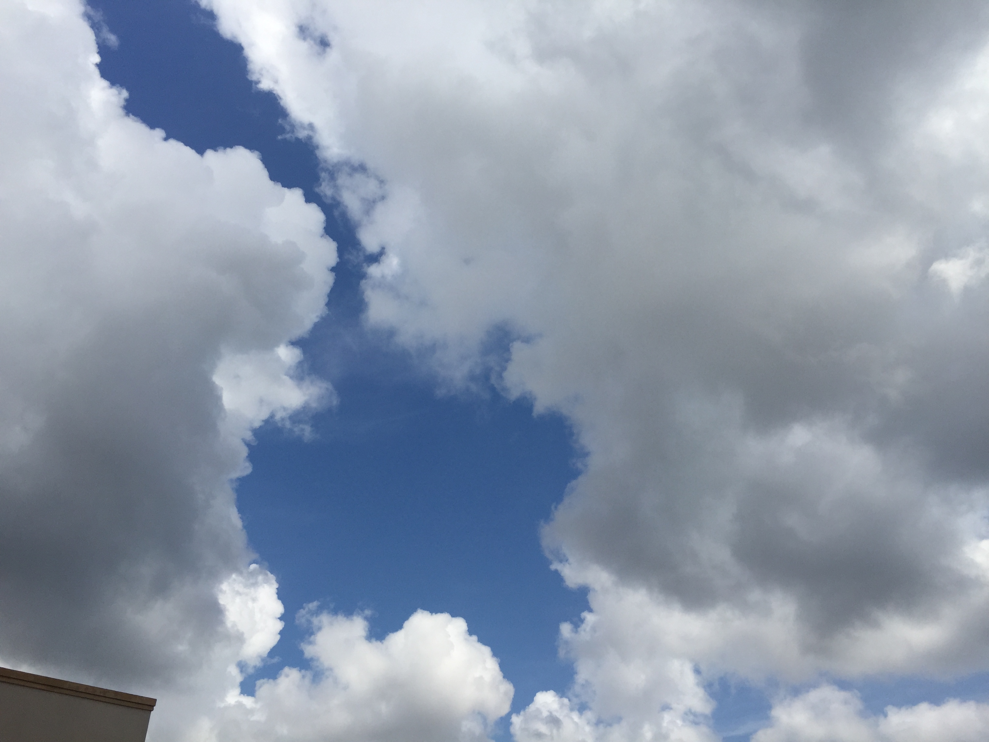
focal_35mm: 29
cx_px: 494
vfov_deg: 48.2
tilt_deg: +33.6
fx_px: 829
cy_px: 371
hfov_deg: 61.7
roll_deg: -1.4
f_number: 2.2
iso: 32
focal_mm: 4.15
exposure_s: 1/4950
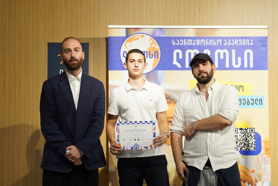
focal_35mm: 73
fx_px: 564
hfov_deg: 27.7
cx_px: 139
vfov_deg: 18.7
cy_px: 93
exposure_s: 1/200
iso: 1600
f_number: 2.8
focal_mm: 49
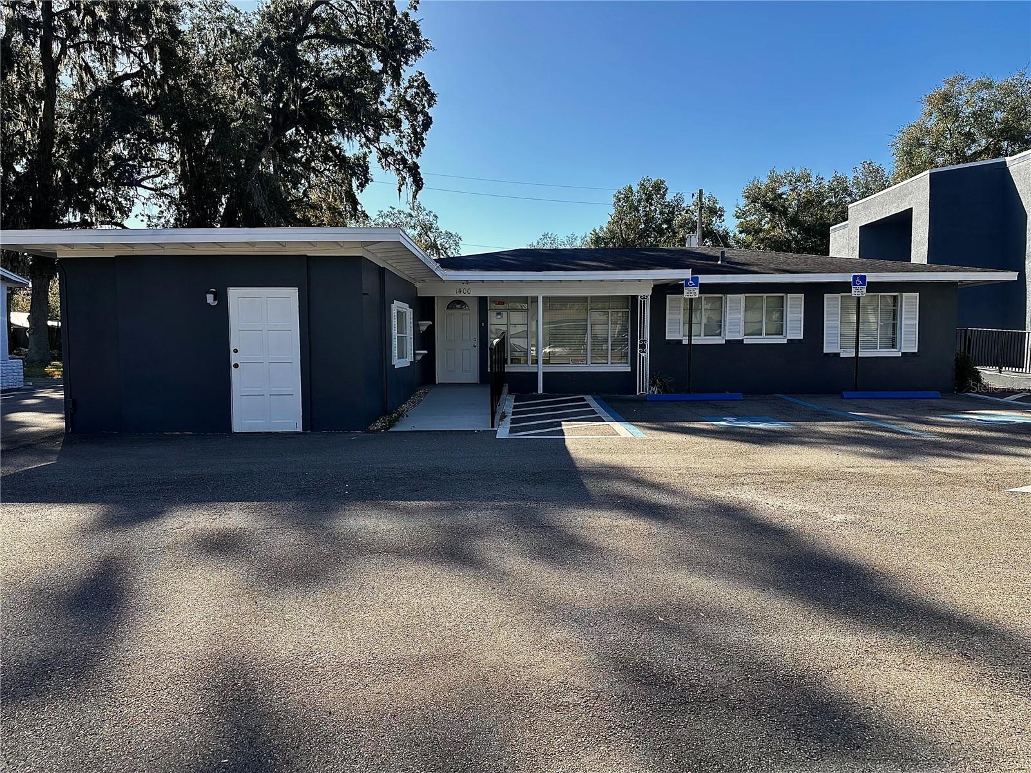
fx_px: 715
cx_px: 516
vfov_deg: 56.8
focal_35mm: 24
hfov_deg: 71.6
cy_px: 386
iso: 80
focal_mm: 6.86
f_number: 1.78
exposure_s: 1/2353
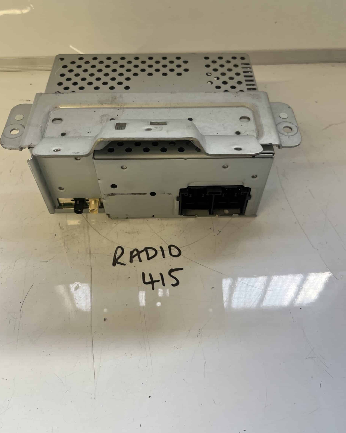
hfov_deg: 51.5
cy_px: 197
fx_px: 358
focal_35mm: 28
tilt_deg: -48.3
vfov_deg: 62.1
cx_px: 174
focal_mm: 5.1
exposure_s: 1/121
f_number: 1.6
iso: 64
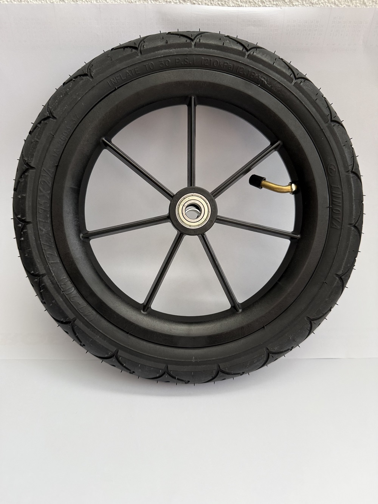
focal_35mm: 24
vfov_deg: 71.6
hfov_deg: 56.8
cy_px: 252
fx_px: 349
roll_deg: -2.3
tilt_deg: -34.3
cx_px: 189
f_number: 1.78
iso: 200
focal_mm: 6.76
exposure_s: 1/102
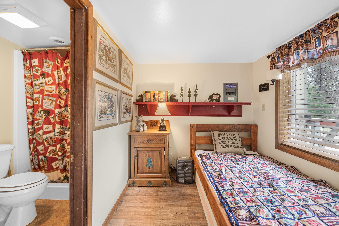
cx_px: 170
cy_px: 113
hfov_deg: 100.4
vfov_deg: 77.3
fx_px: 141
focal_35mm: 15
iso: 800
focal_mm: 10
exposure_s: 1/3
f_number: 8
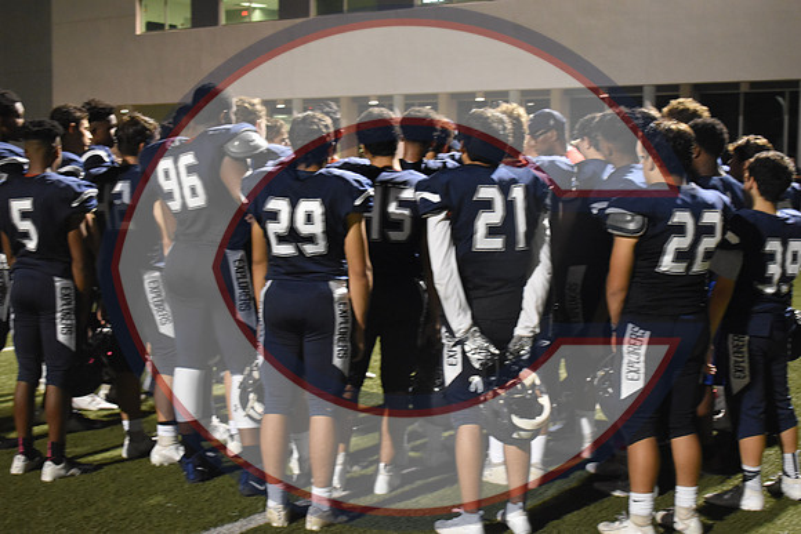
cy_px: 267
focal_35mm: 51
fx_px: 1135
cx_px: 400
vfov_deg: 26.5
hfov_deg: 38.9
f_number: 4.5
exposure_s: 1/60
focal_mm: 34
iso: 2800
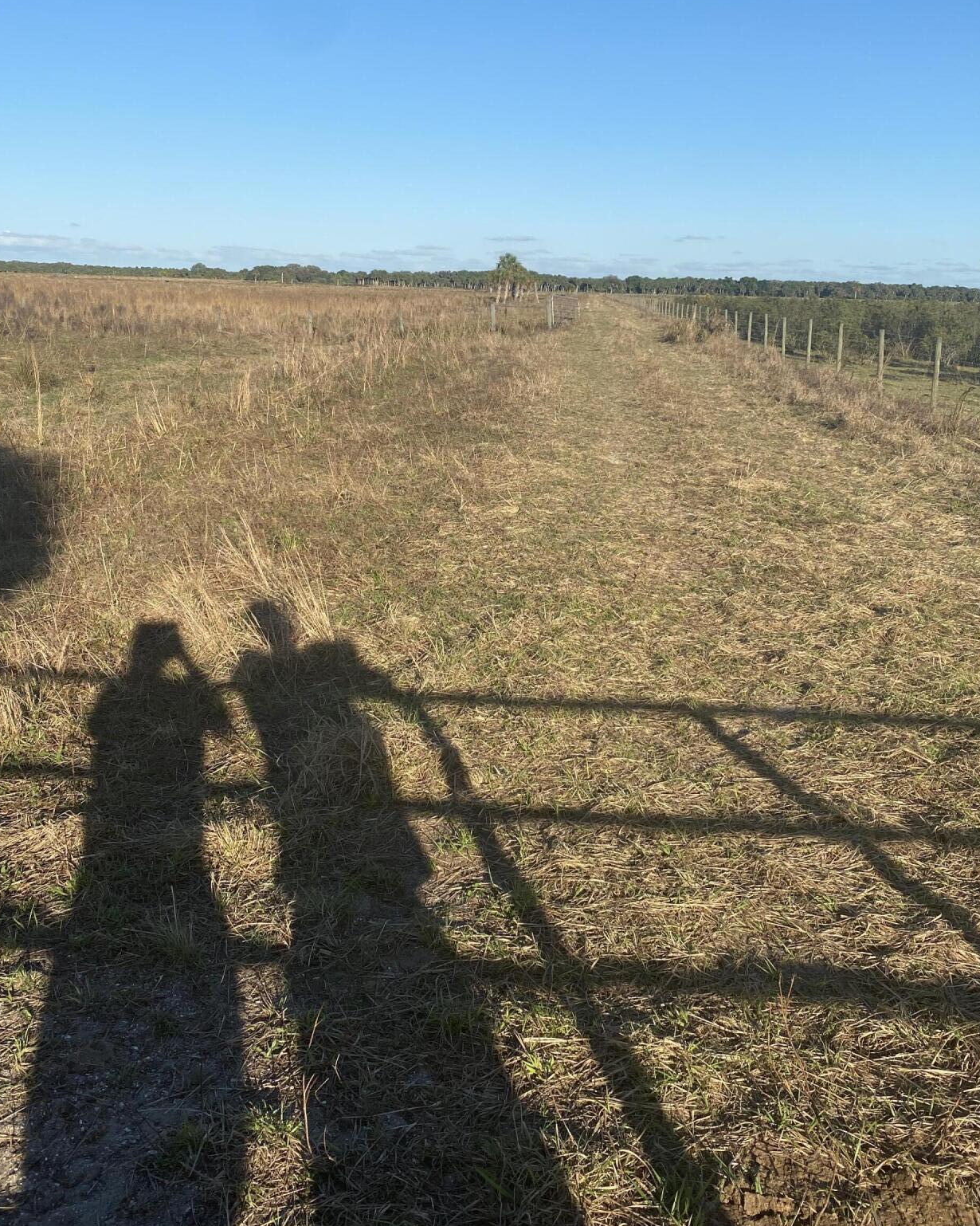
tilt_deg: -7.5
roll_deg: -1.5
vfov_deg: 53.5
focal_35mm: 33
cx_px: 487
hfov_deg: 44.5
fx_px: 1197
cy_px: 443
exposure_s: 1/2625
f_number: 1.8
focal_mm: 4.25
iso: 32
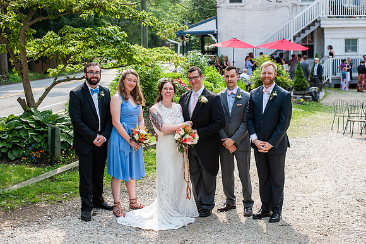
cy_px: 122
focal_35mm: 50
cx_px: 183
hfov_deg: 39.6
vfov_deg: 27.0
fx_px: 508
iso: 320
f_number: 4
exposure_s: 1/800
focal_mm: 50
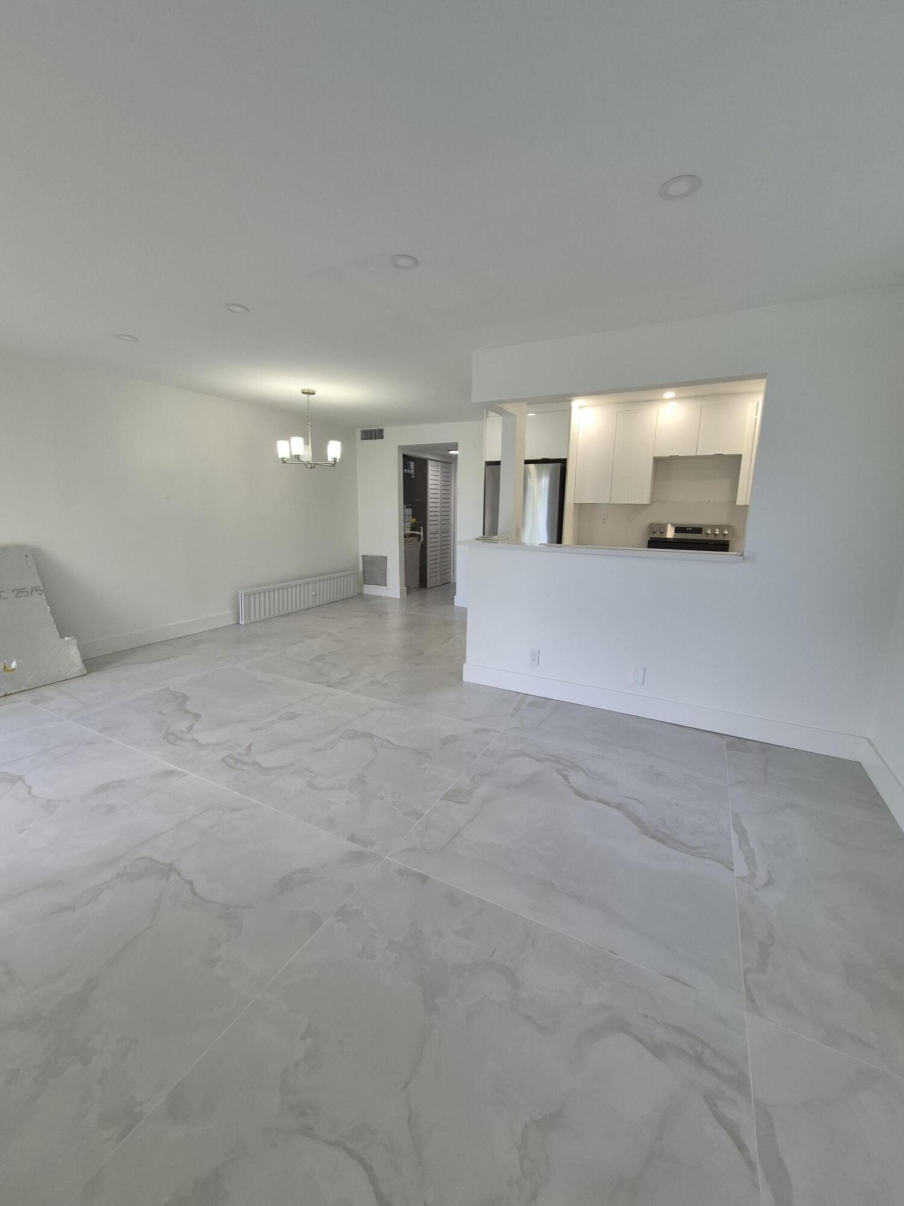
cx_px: 452
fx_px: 453
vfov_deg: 106.2
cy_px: 603
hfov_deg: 89.9
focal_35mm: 13
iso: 80
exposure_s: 1/120
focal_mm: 1.74
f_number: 2.2
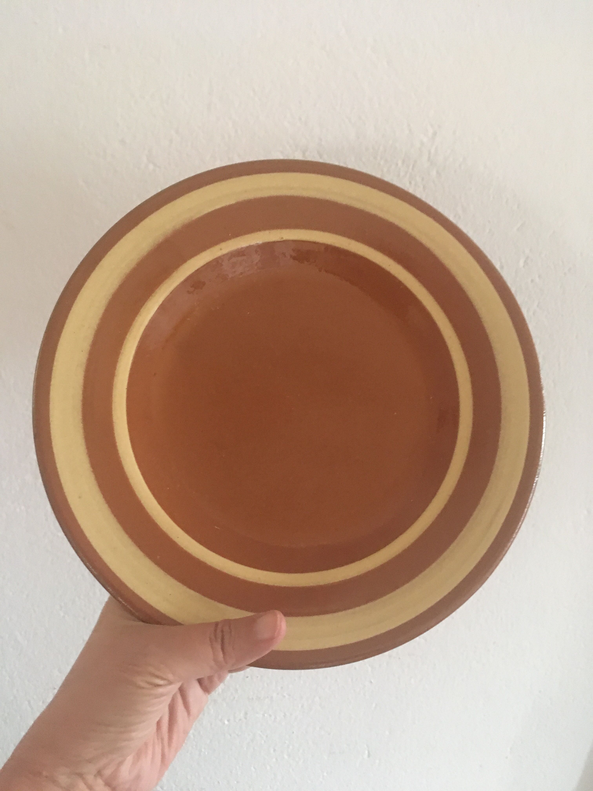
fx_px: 662
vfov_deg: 61.7
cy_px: 396
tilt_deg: -28.8
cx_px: 296
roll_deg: -1.6
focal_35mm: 29
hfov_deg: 48.2
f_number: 2.2
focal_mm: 4.15
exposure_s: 1/17
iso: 400
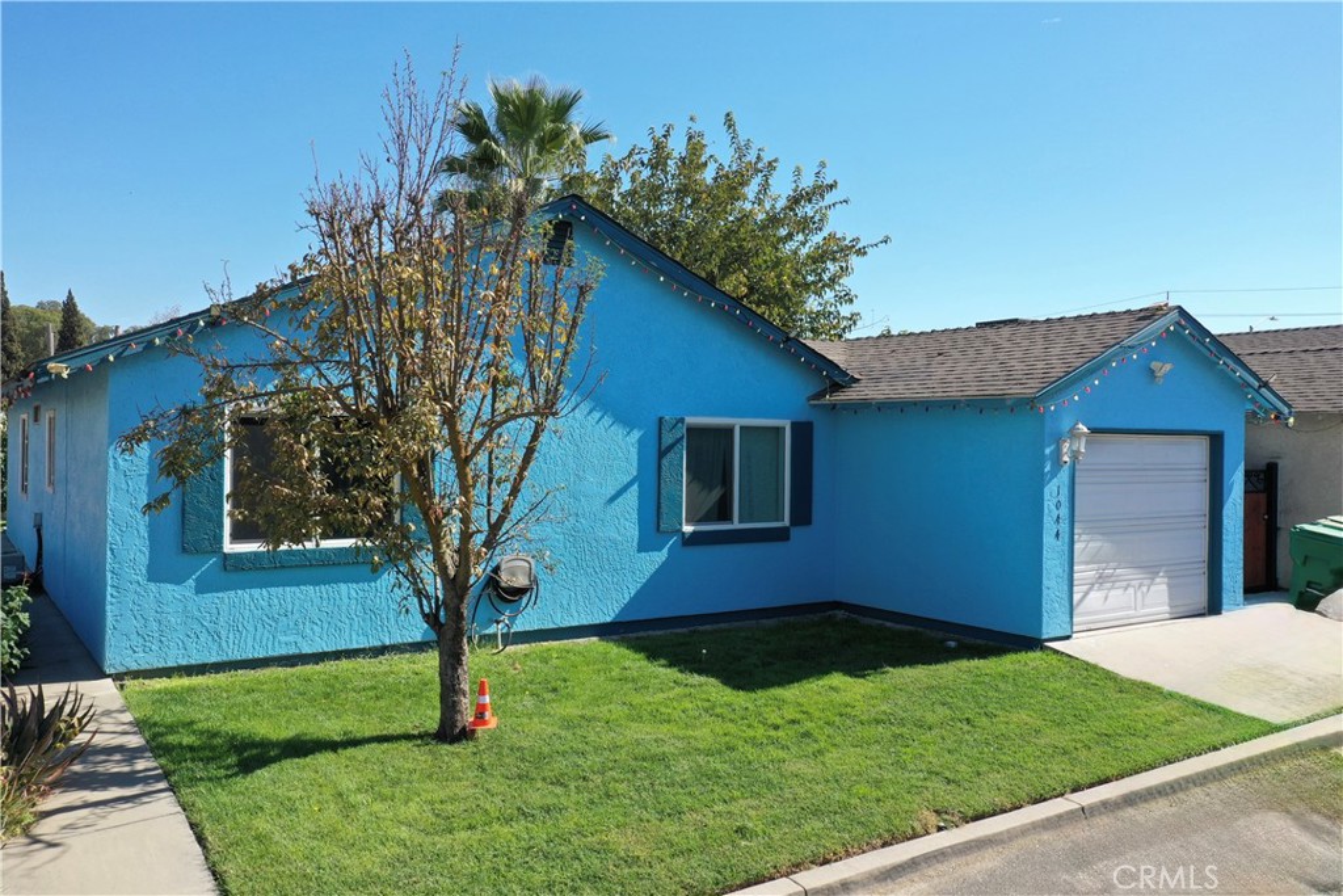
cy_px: 448
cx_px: 672
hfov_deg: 65.5
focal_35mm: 28
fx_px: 1045
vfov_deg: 46.4
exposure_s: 1/320
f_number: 5.6
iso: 100
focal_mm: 10.26
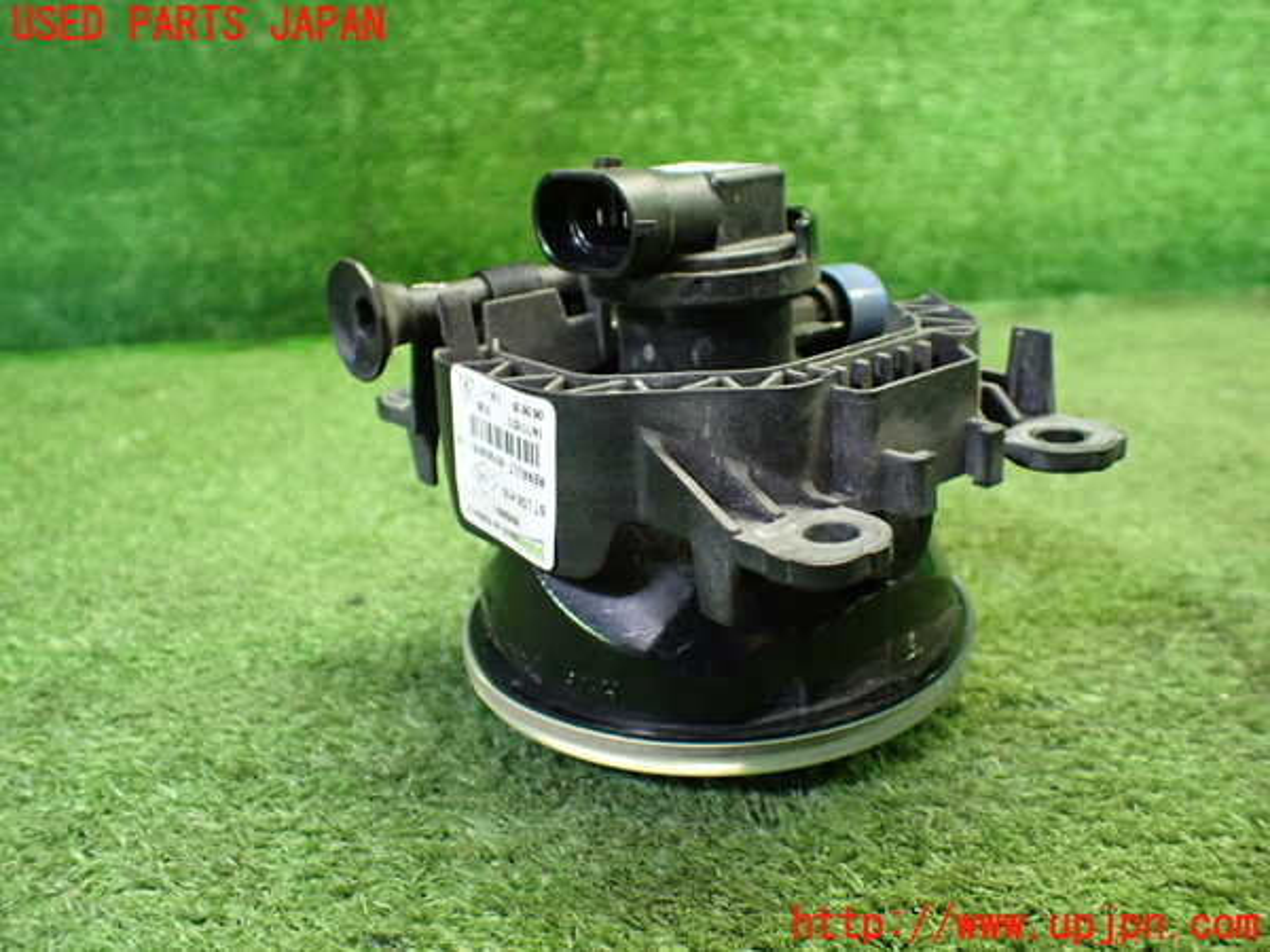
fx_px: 1101
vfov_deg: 46.8
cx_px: 635
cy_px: 476
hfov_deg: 60.0
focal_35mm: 30
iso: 800
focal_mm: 5.4
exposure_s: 1/60
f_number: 2.3
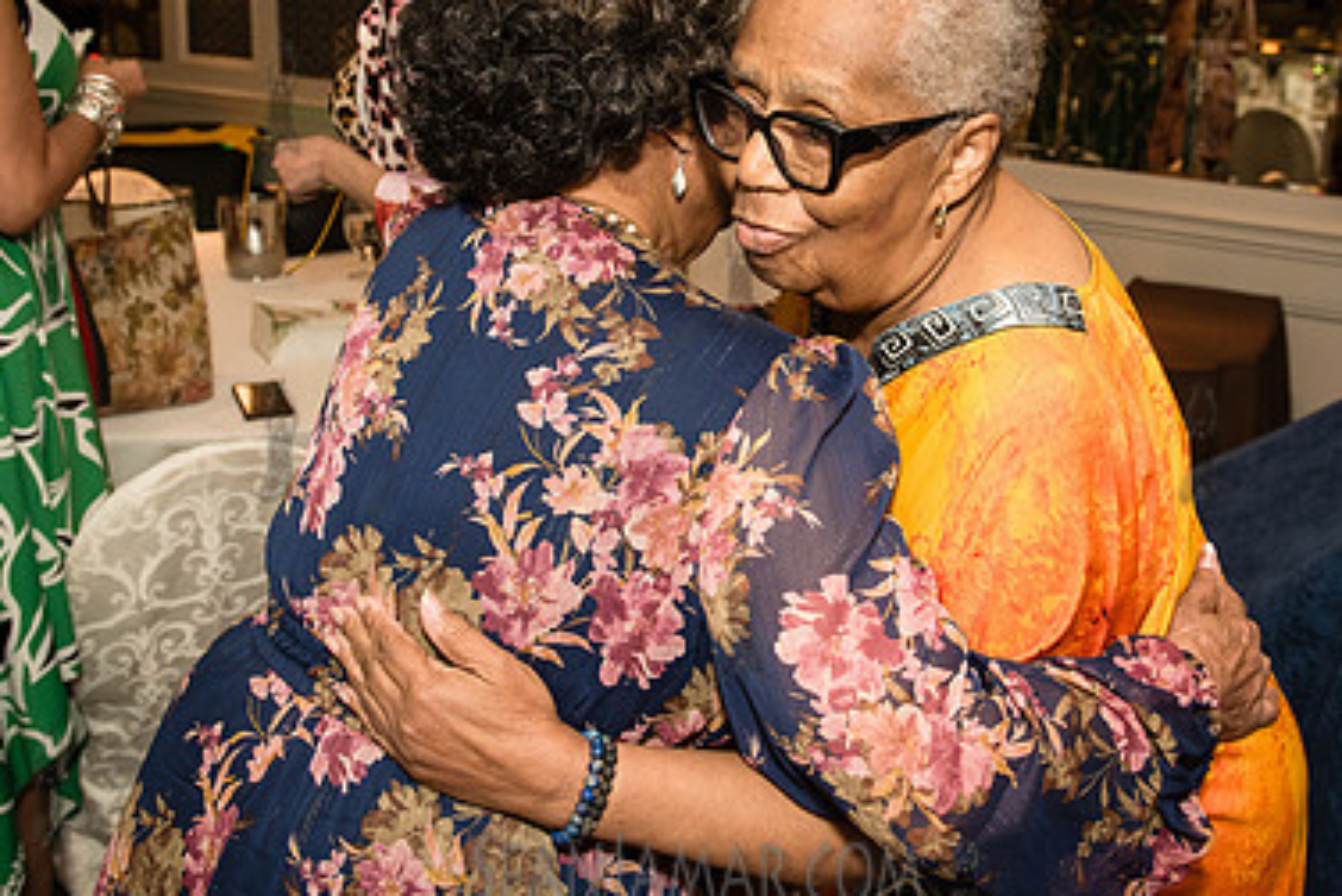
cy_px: 266
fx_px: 1380
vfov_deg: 35.4
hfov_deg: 51.8
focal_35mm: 37
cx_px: 739
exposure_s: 1/160
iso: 1600
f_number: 3.5
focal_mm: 24
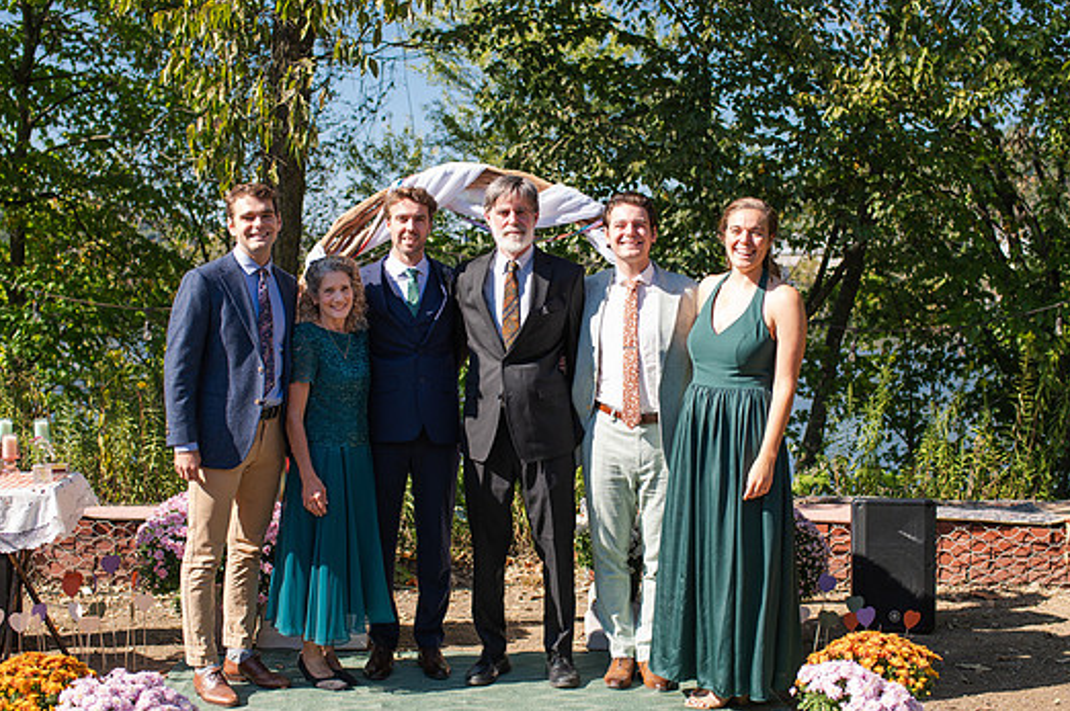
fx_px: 1307
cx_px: 530
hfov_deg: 44.5
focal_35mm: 44
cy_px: 377
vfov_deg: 30.4
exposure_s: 1/2000
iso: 280
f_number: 3.2
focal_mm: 35
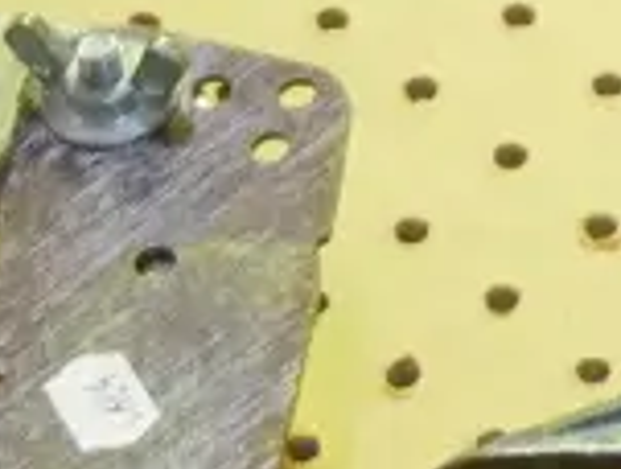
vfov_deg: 2.1
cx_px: 1842
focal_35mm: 717
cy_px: 1397
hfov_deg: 2.7
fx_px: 12893
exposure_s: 1/160
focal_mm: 53
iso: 3200
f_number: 5.6
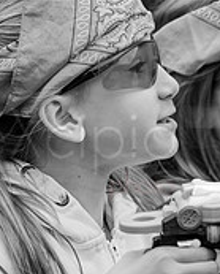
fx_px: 5991
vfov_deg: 2.6
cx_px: 333
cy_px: 105
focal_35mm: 738
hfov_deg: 2.1
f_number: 2.8
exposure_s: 1/160
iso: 100
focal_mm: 200
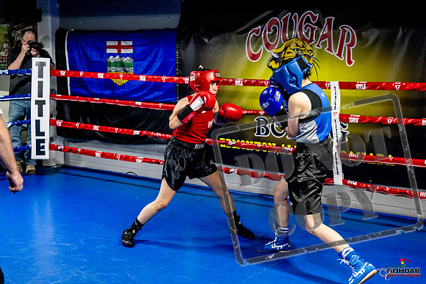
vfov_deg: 26.0
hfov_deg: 38.2
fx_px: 615
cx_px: 213
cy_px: 142
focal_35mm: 52
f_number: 2.8
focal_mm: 35
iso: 5000
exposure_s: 1/800
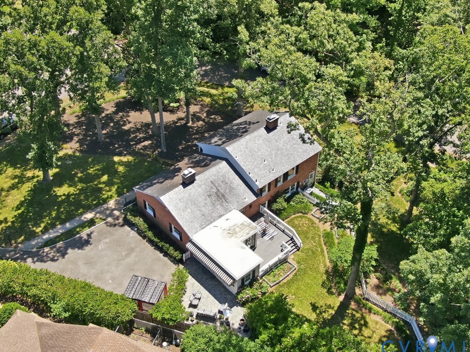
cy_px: 171
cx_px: 230
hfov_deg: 44.8
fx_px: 570
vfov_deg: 34.3
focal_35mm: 42
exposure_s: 1/400
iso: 100
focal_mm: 6.6
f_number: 3.4
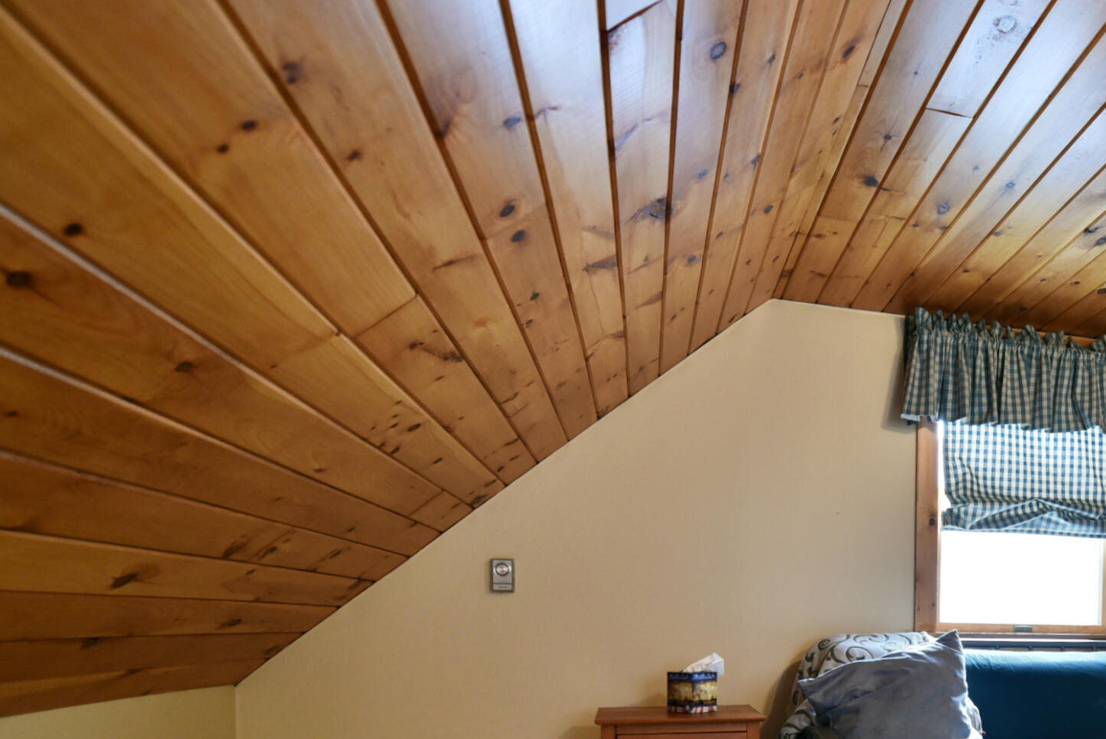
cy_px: 653
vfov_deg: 41.7
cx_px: 975
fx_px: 891
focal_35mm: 29
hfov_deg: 55.9
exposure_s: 1/100
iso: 800
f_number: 2.8
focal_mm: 14
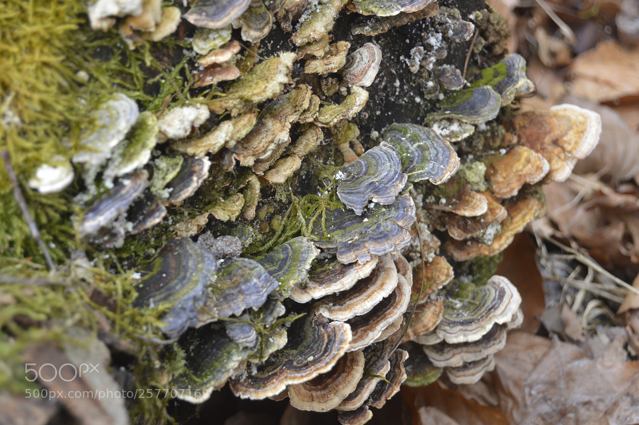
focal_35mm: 82
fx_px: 1463
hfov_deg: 24.6
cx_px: 320
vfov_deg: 16.5
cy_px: 212
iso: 320
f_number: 5.6
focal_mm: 55
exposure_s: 1/125
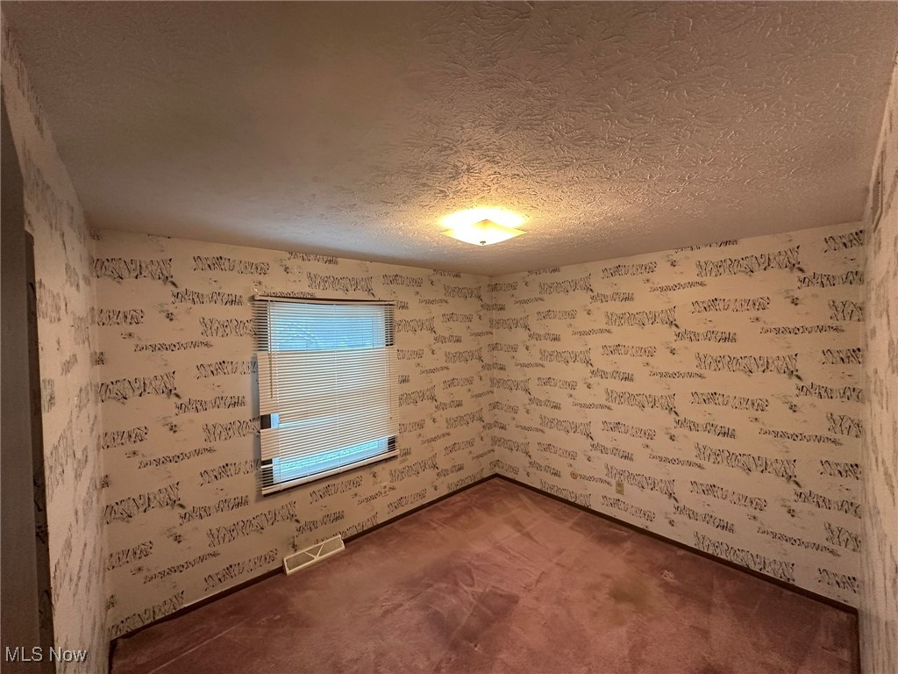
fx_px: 363
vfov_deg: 85.7
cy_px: 337
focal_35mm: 14
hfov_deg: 102.1
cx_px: 449
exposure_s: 1/60
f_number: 2.2
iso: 250
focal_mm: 2.22
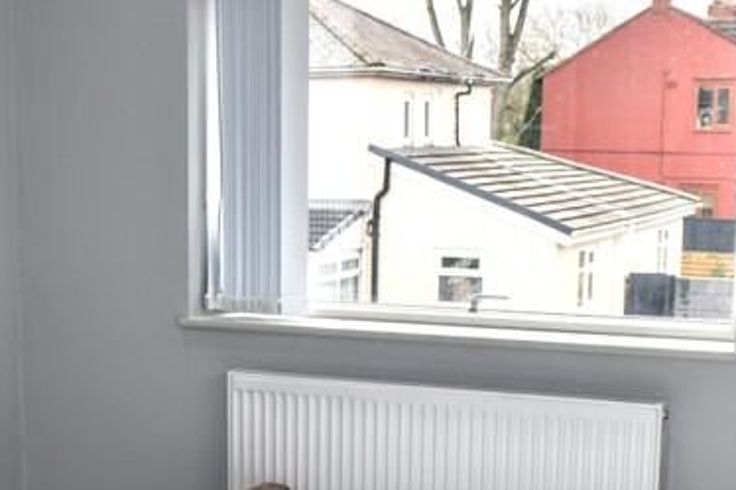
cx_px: 215
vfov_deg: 18.1
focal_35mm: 74
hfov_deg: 27.1
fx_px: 1512
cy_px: 446
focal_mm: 18
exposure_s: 1/125
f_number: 5.6
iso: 320
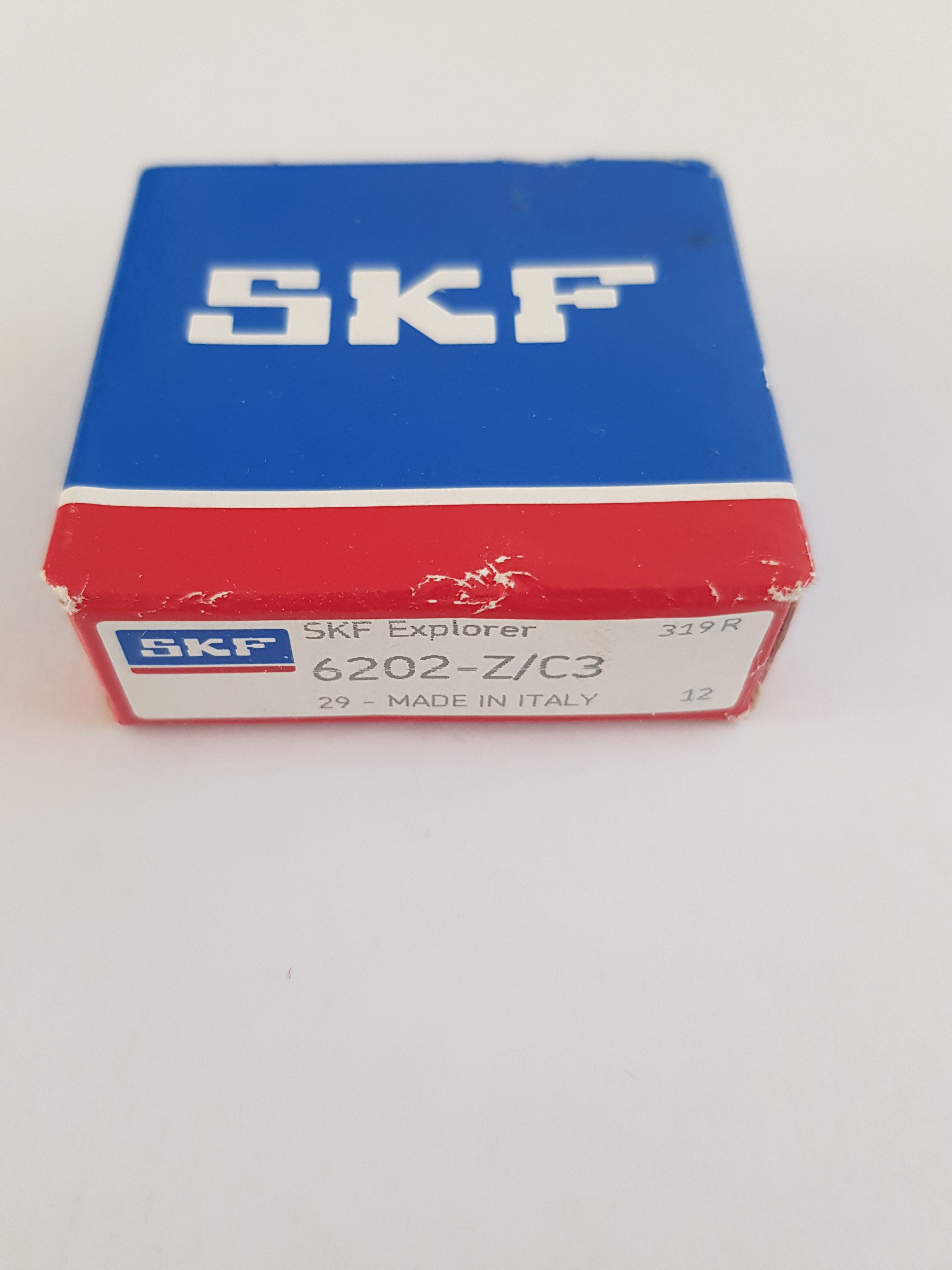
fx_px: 1063
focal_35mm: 29
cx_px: 430
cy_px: 662
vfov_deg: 61.6
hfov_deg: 48.2
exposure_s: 1/33
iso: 160
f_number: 1.7
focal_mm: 4.2
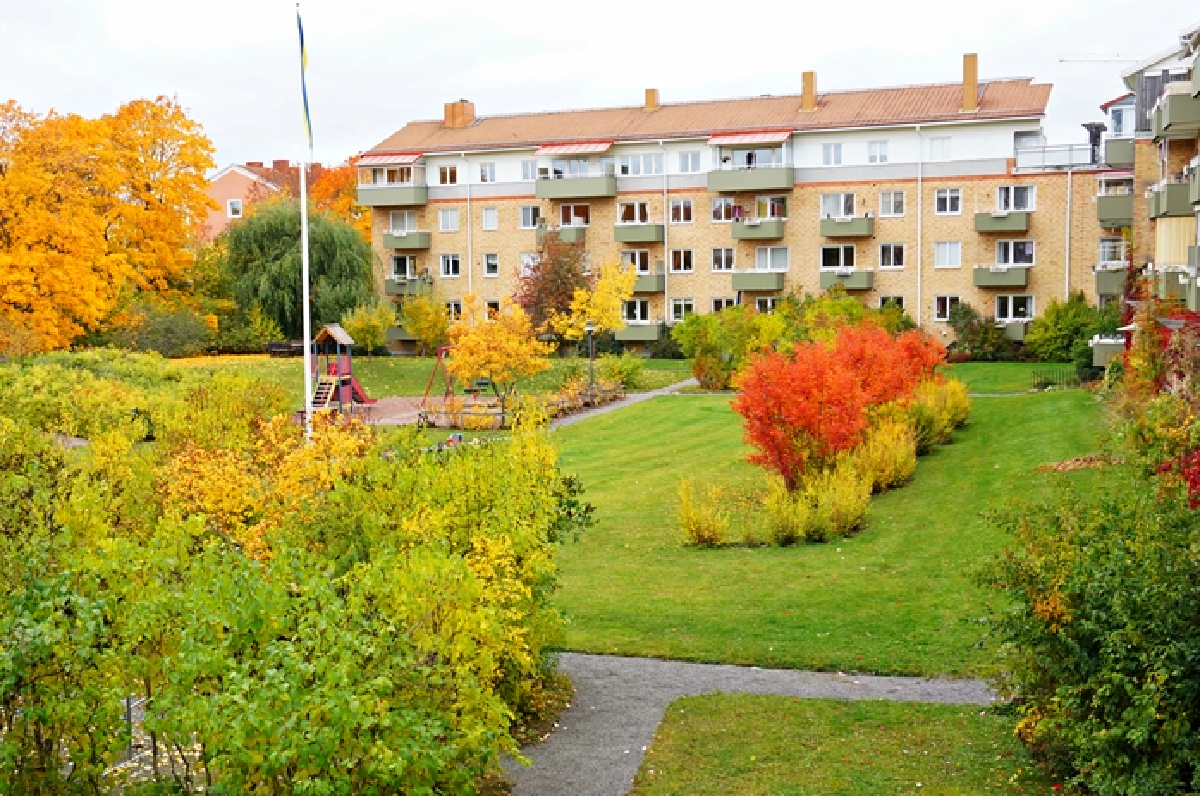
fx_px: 1431
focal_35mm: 43
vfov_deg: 31.1
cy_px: 437
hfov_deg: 45.4
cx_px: 533
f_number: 4
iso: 125
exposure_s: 1/60
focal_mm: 20
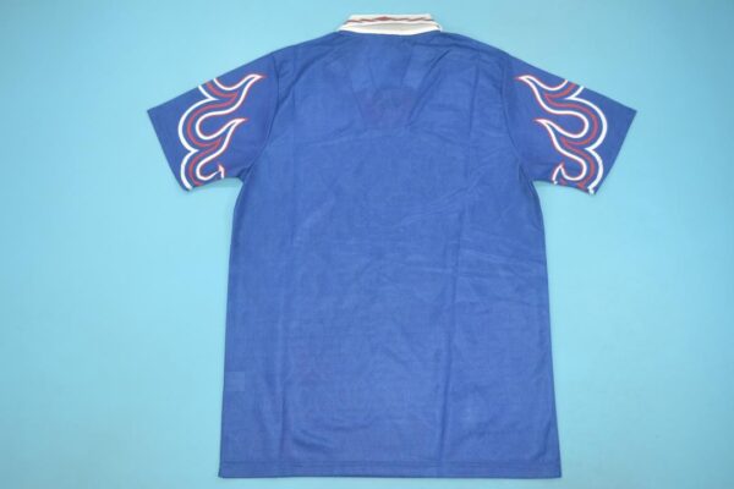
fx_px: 612
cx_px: 367
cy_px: 244
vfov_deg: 43.6
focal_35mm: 30
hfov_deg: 61.9
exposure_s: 1/100
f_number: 3.8
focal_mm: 20
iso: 200
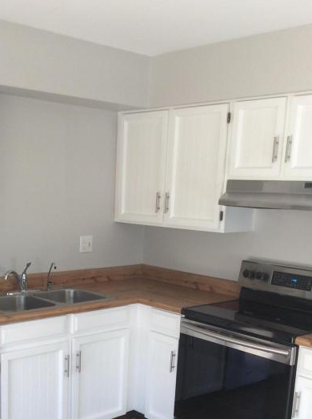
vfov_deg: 39.6
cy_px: 304
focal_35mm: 47
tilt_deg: -12.4
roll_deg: -1.5
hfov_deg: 30.7
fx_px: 567
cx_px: 123
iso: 32
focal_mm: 3.3
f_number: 2.4
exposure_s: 1/40
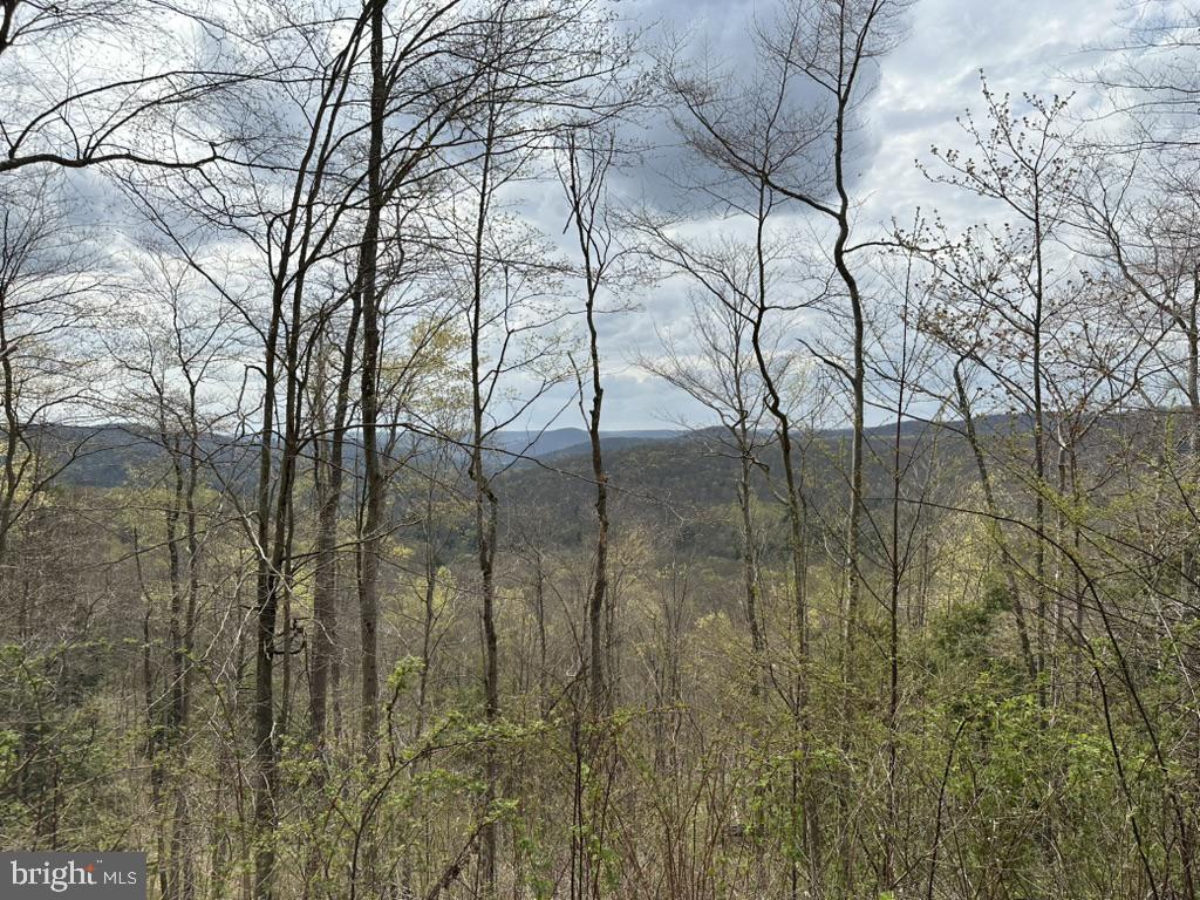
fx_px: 832
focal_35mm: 24
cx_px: 600
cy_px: 450
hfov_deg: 71.6
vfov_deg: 56.8
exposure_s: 1/6211
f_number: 1.78
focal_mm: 6.86
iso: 80
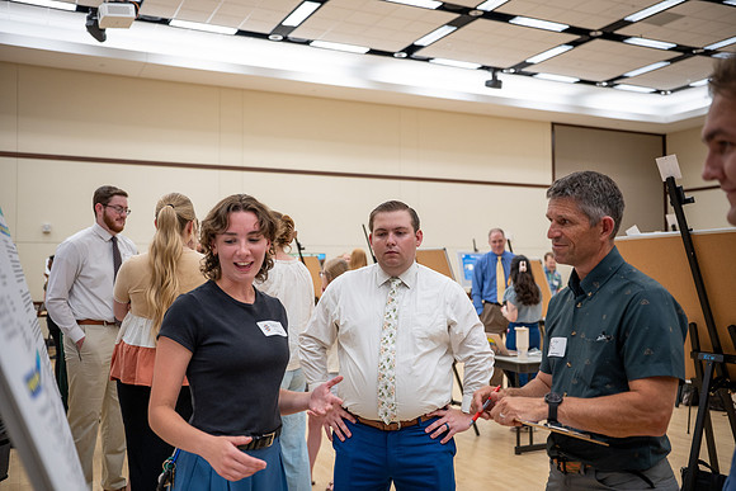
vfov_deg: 37.9
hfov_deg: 54.4
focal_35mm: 35
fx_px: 716
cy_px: 246
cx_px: 368
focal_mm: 35
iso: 1000
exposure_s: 1/200
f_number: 2.8
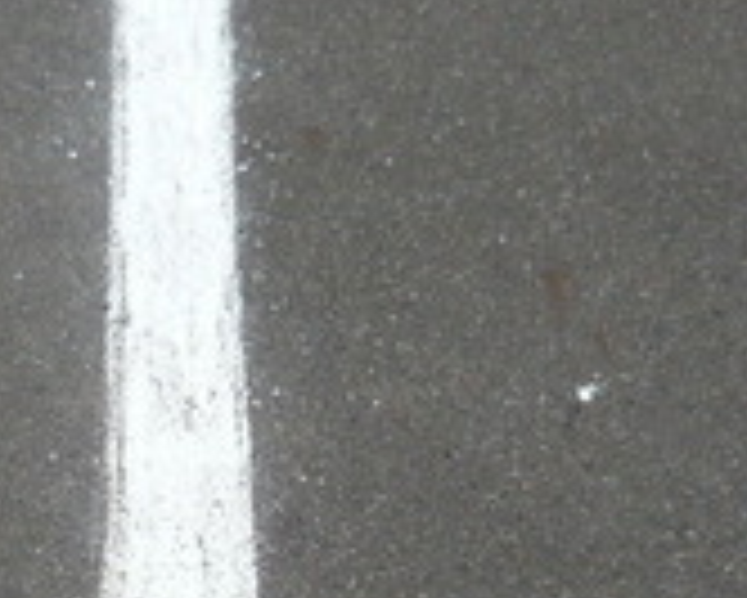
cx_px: 112
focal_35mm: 106
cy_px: 506
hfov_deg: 17.9
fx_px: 2345
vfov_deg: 14.4
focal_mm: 5.5
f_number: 8
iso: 100
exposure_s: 1/320
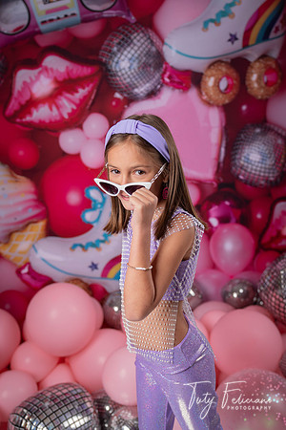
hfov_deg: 33.4
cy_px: 215
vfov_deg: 48.5
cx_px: 143
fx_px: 477
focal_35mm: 40
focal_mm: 40
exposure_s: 1/250
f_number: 3.2
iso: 50
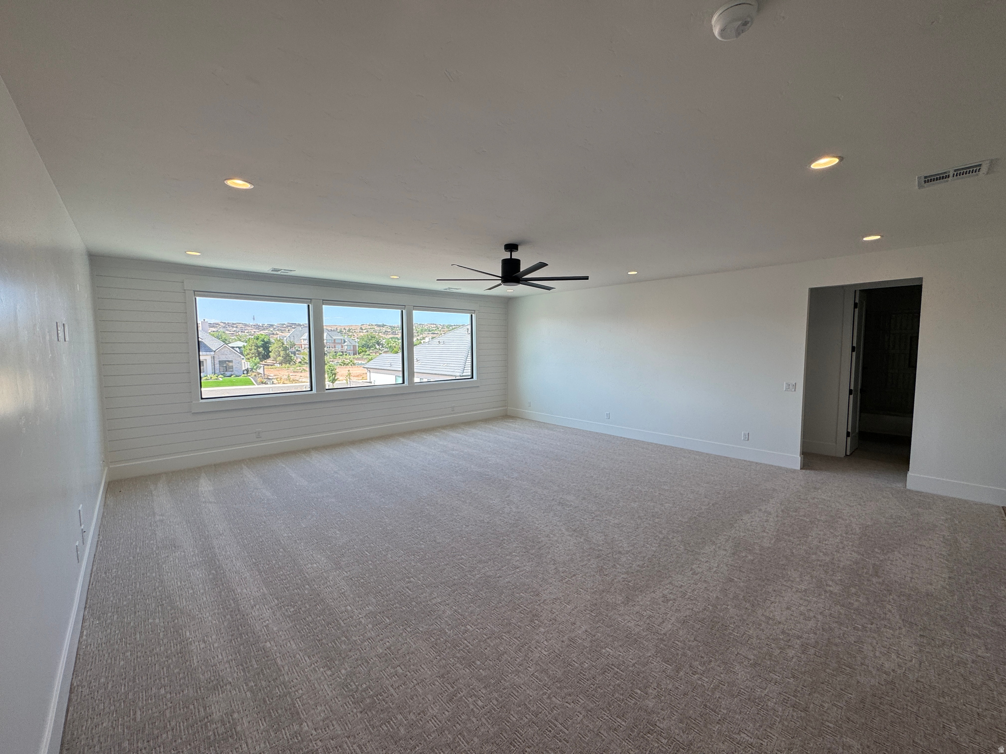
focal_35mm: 14
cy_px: 377
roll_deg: +0.5
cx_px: 503
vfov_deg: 85.7
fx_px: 407
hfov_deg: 102.1
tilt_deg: -3.8
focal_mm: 2.22
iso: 40
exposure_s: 1/198
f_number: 2.2
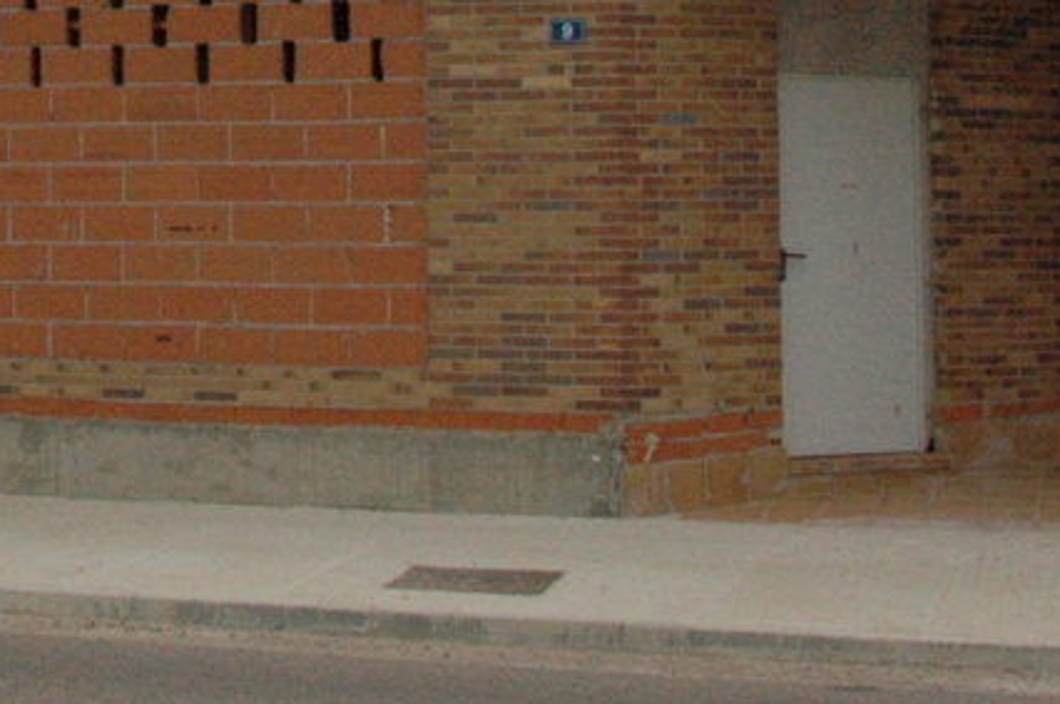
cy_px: -213
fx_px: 2794
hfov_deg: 20.4
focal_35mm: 95
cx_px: -129
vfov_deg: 13.8
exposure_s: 1/500
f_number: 20
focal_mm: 18
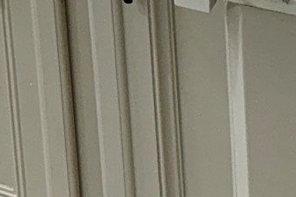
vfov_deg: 7.7
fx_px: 1250
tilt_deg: -11.8
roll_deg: +7.1
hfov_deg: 12.5
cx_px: -206
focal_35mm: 152
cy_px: -430
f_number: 1.78
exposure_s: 1/205
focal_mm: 6.76
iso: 64
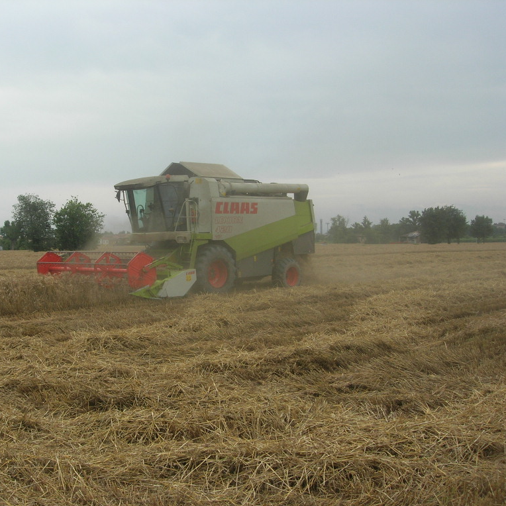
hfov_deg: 37.2
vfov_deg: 37.6
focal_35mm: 45
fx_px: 744
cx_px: 173
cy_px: 252
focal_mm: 7.8
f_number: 4.8
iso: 64
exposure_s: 1/370
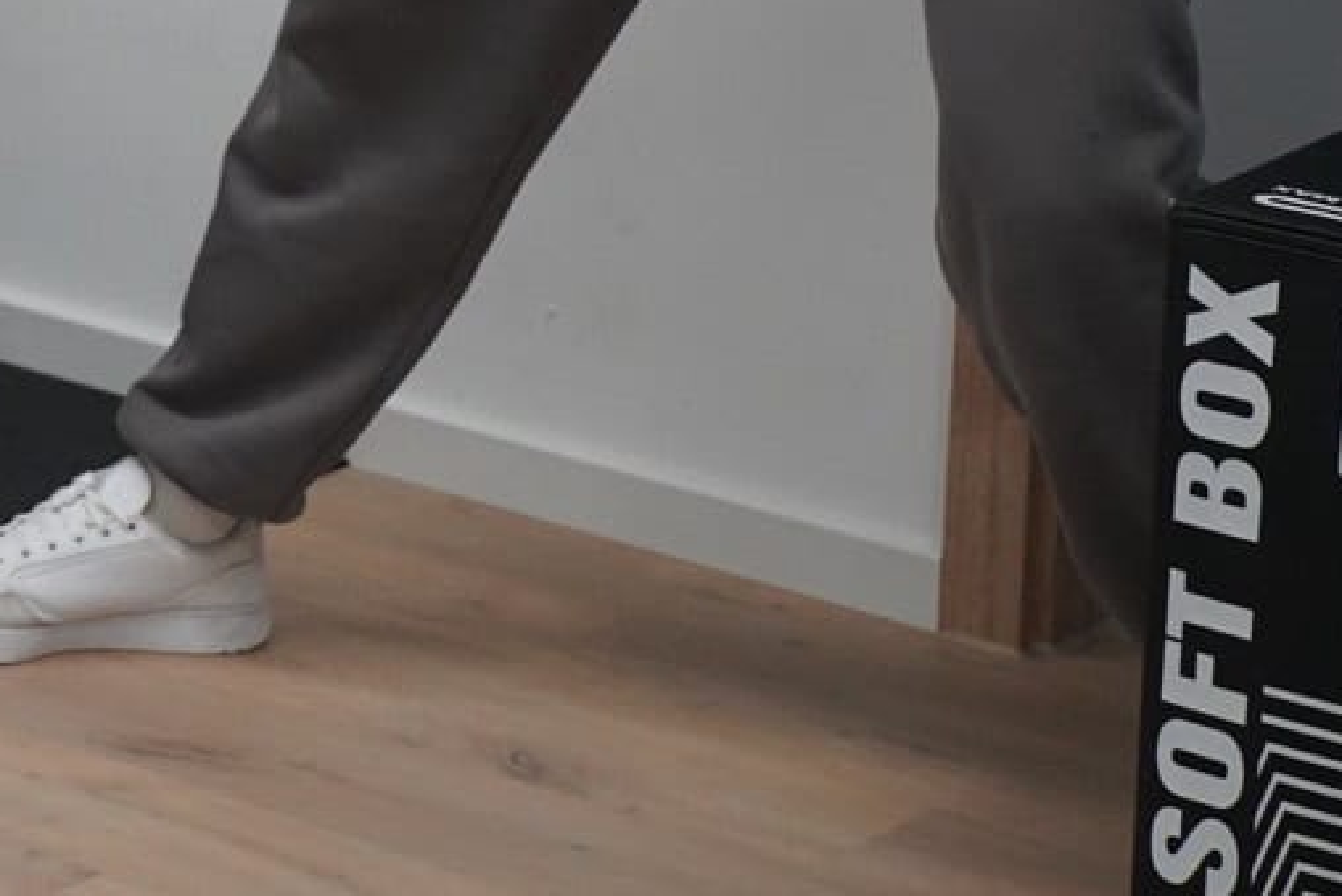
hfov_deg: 10.9
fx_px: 6600
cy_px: -626
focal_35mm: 177
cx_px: -1025
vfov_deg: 7.6
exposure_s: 1/160
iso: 2500
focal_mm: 50
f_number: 4
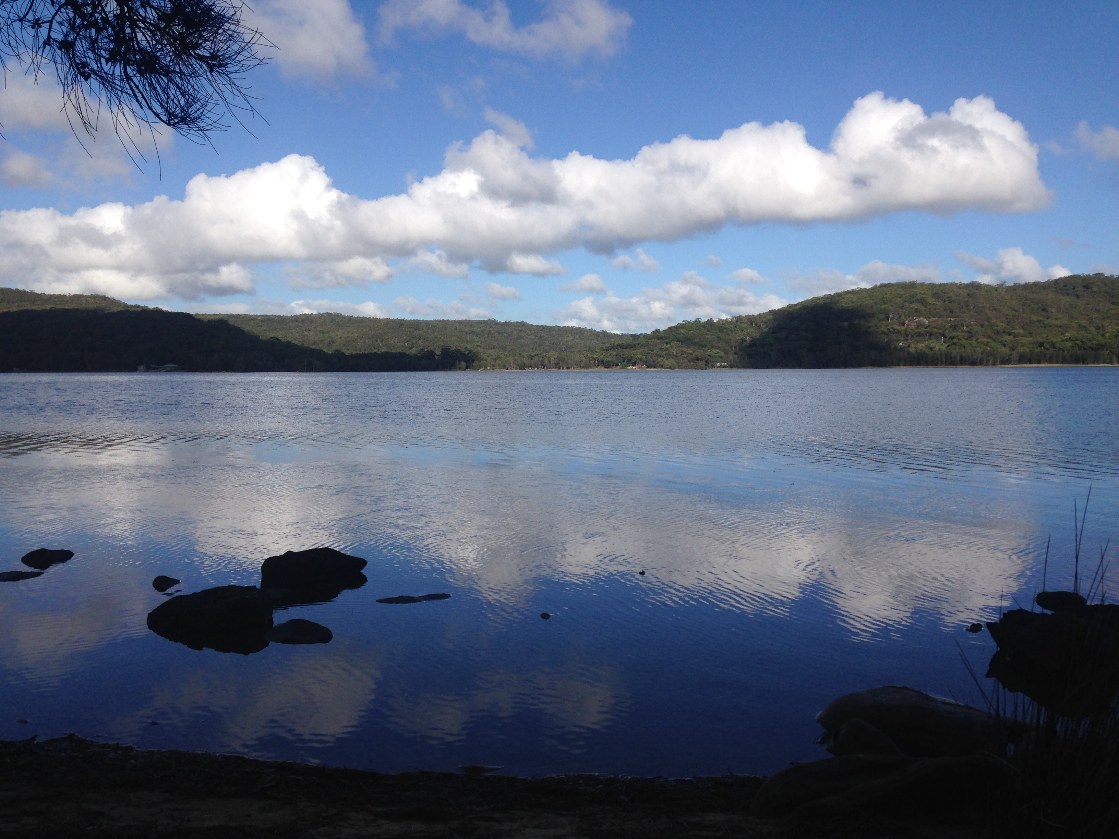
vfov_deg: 42.9
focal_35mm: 33
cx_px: 560
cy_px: 420
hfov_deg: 55.4
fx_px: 1067
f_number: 2.4
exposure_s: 1/2584
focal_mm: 4.12
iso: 50
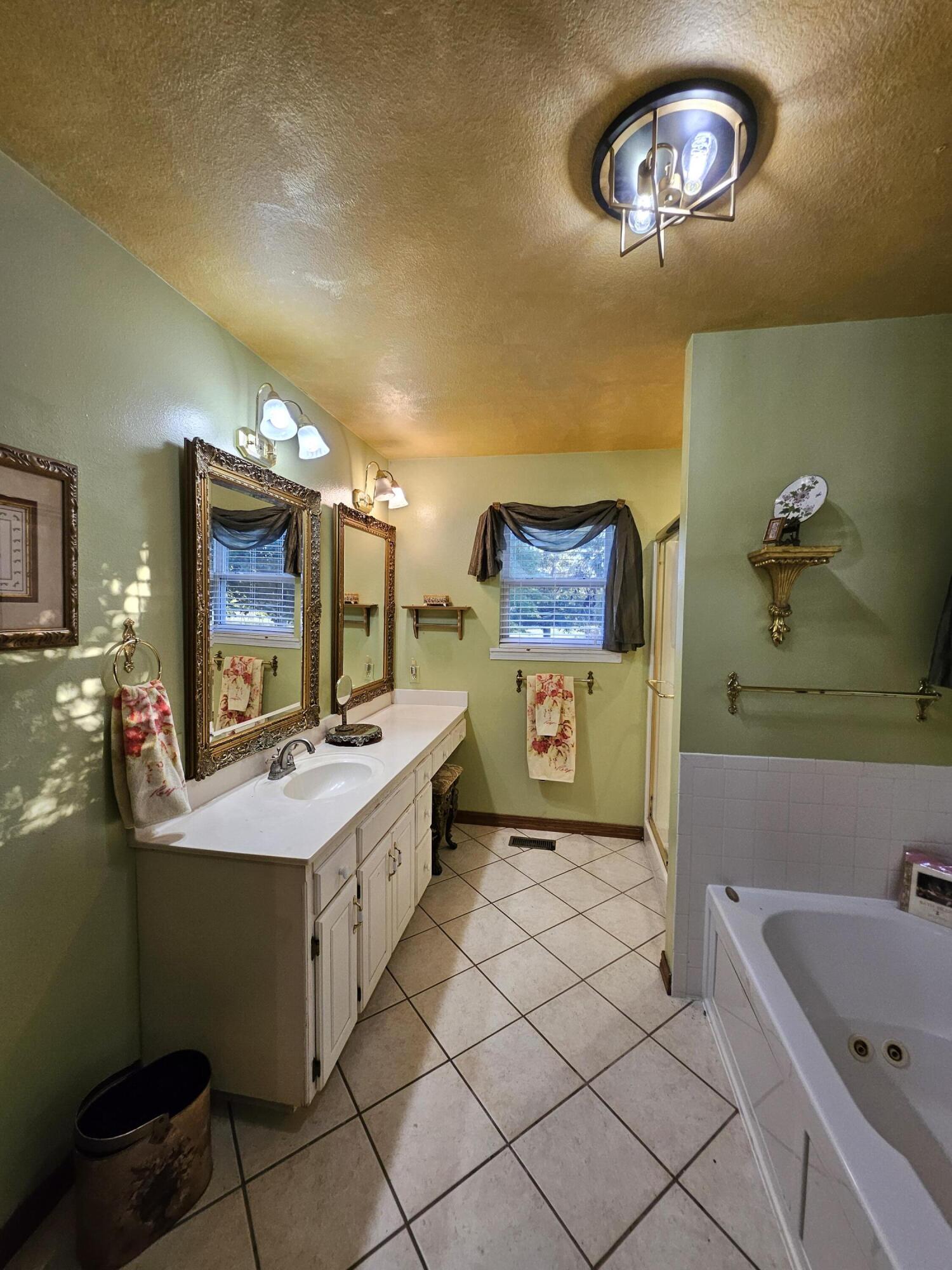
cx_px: 476
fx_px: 477
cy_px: 635
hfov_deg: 89.9
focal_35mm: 13
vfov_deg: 106.2
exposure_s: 1/60
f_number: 2.2
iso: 125
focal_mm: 1.74
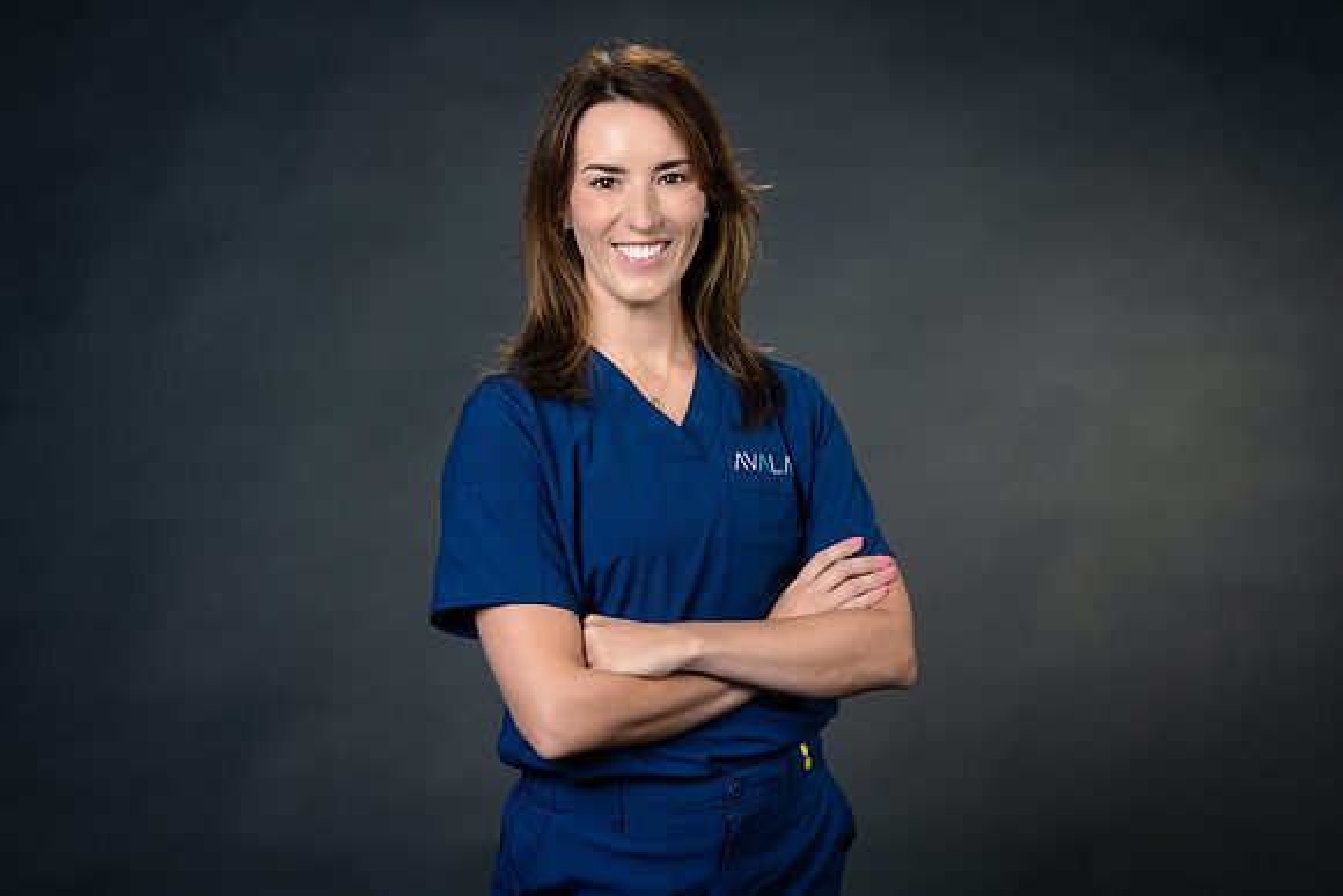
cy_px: 448
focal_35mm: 85
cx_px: 672
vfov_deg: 16.1
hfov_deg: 23.9
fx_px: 3172
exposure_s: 1/160
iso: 200
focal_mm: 85
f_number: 4
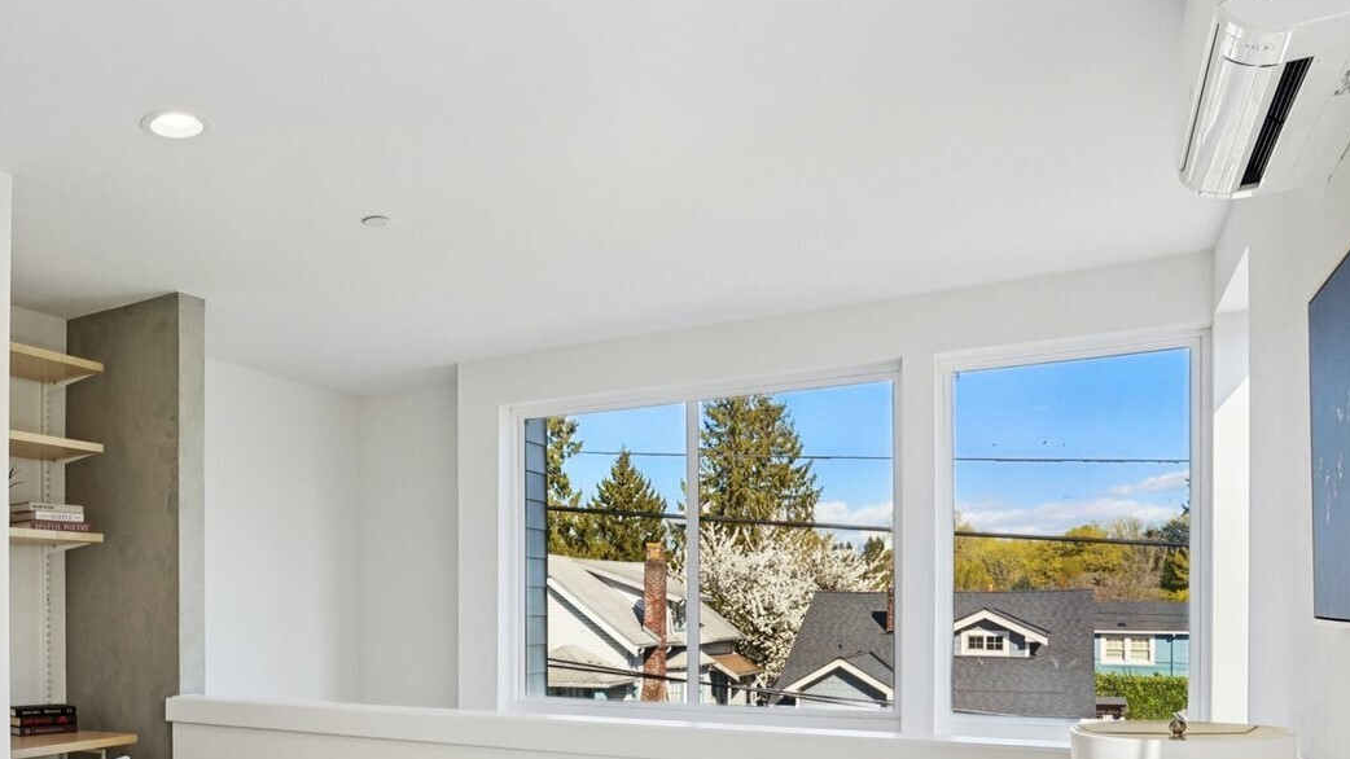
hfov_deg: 61.4
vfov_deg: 38.5
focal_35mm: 29
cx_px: 299
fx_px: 1038
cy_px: 620
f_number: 8
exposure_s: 1/125
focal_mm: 17
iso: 250
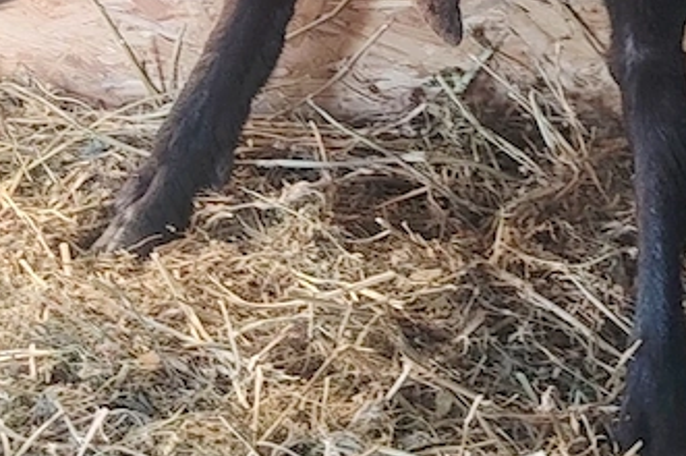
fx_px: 2874
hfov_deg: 13.3
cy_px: -236
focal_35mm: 151
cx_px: -70
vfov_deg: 8.8
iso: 221
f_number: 1.75
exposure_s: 1/33.3
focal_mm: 5.25
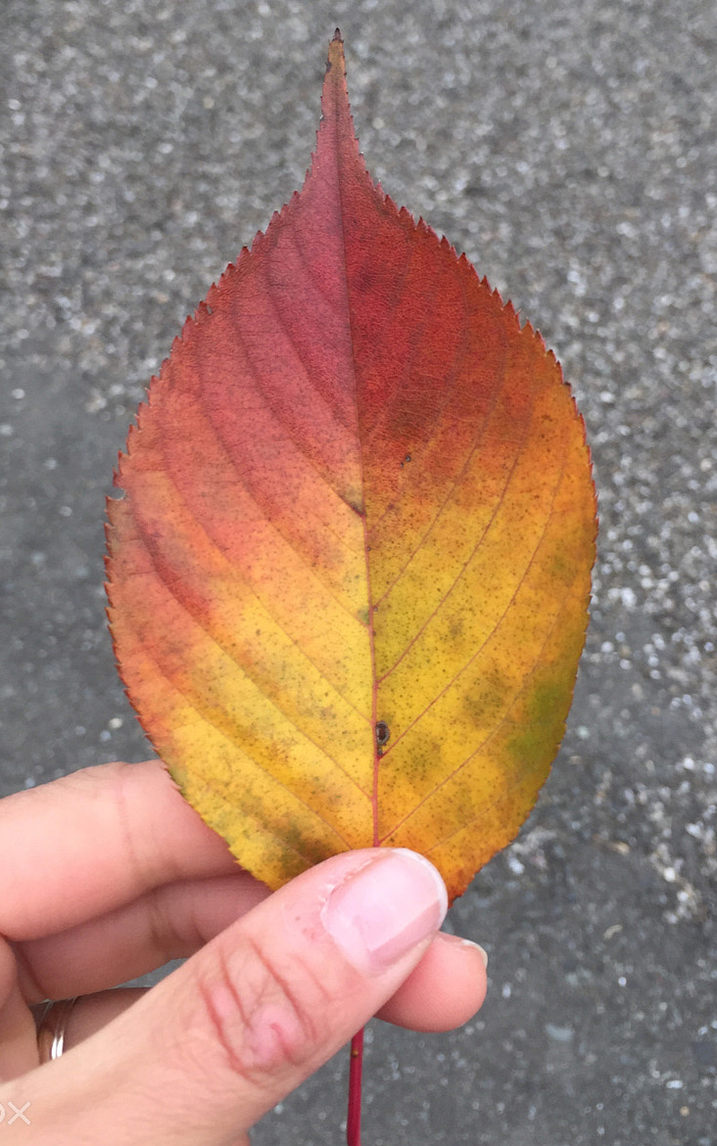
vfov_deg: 47.0
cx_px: 375
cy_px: 470
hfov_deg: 30.5
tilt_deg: -55.0
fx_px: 1313
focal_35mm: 42
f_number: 2.2
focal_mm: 4.15
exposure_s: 1/120
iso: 40
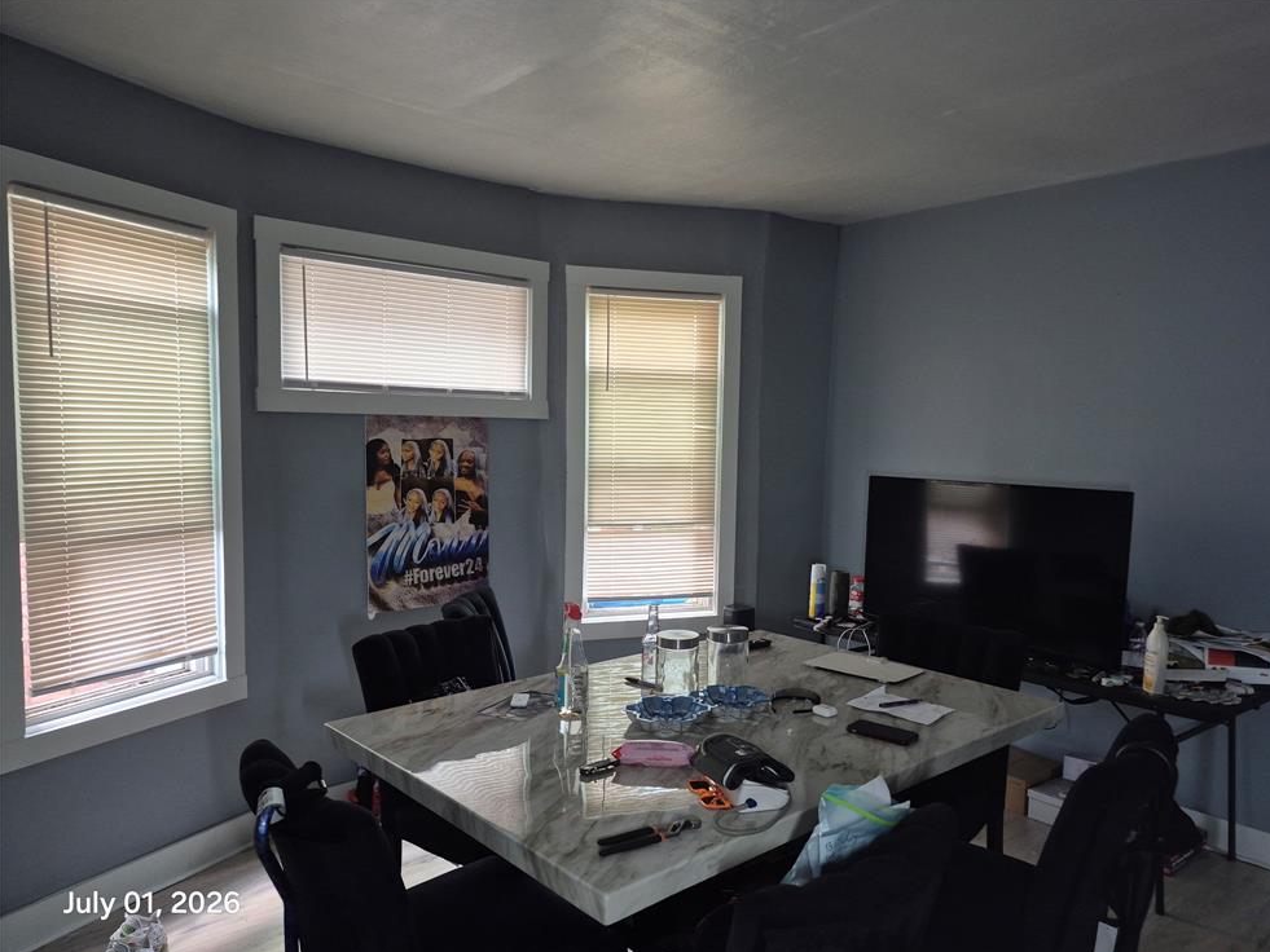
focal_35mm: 24
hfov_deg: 71.6
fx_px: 881
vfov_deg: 56.8
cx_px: 662
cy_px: 490
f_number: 1.8
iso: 320
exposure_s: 1/120
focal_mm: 5.4
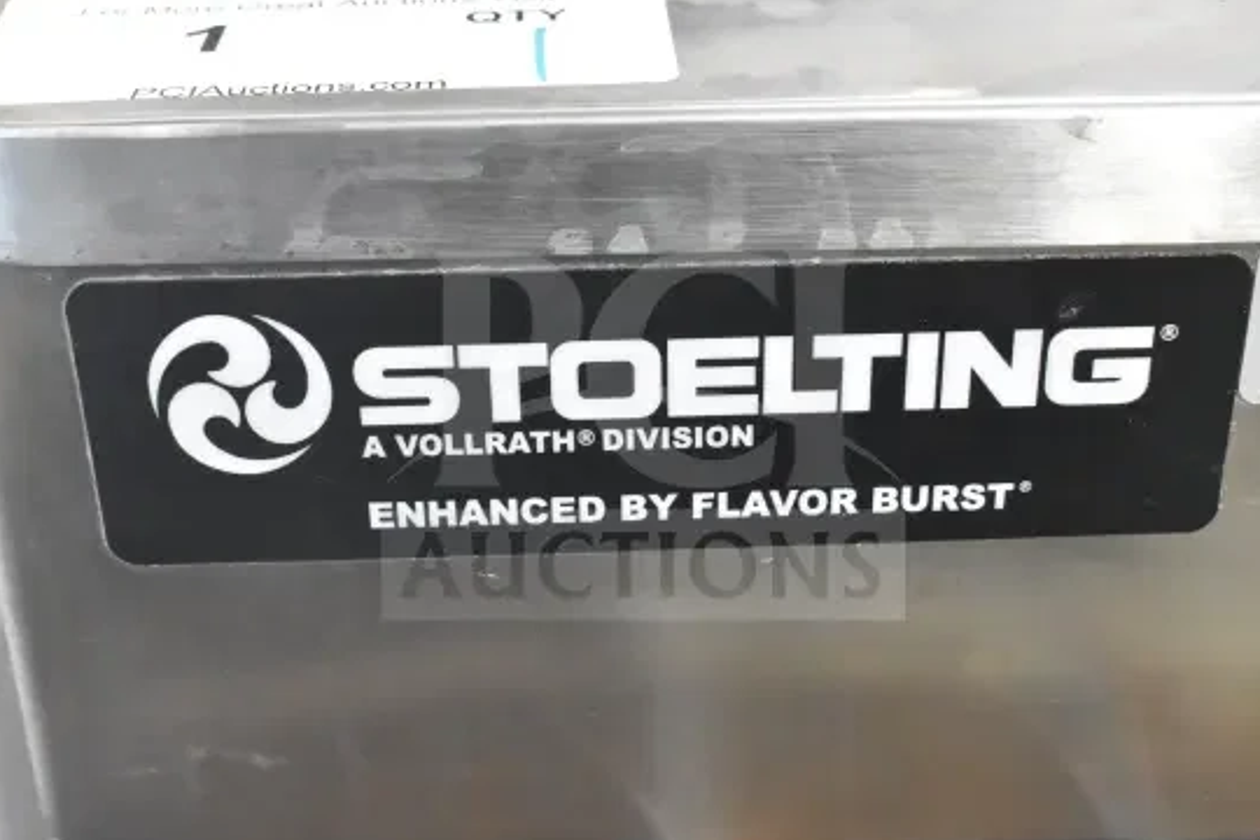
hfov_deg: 37.8
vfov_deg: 25.7
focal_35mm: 53
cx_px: 642
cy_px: 435
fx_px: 1840
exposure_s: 1/200
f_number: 7.1
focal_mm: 31
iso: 6400
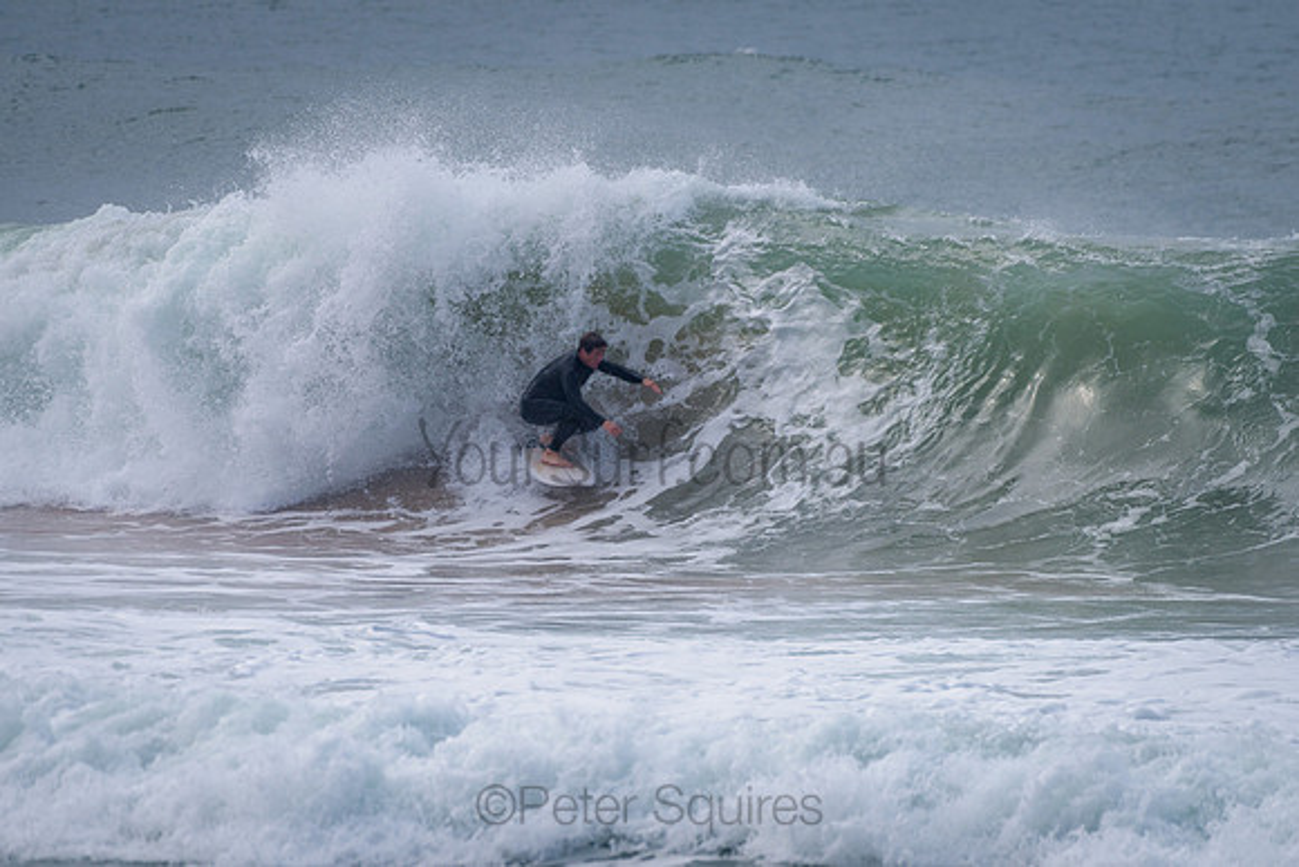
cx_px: 650
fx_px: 22116
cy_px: 434
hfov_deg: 3.4
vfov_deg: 2.2
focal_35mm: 613
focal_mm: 500
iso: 180
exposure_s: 1/2000
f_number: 5.6
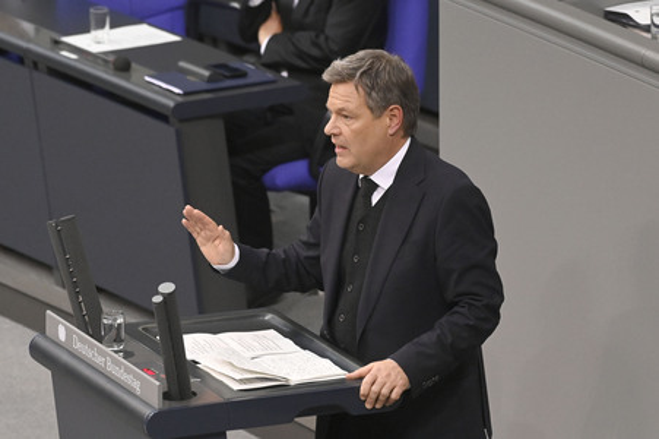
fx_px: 4390
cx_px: 330
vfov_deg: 5.7
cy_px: 220
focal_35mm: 240
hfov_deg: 8.6
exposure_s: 1/400
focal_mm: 240
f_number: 5.6
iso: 10000
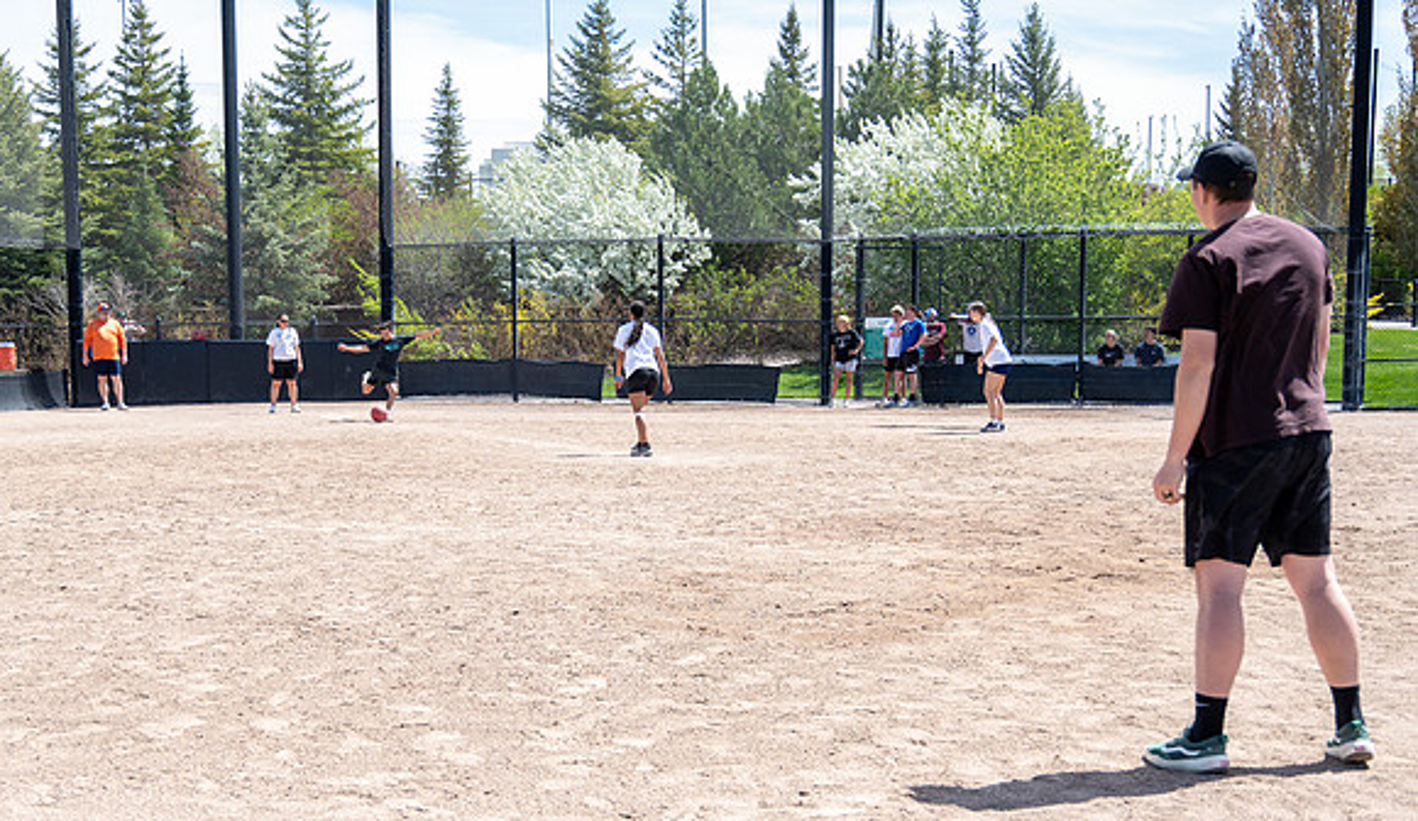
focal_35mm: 58
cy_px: 610
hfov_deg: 35.7
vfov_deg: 21.0
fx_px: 2199
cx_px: 634
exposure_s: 1/1250
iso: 125
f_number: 4
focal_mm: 33.5
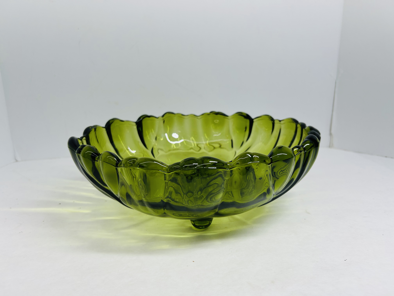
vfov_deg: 53.1
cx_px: 197
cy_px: 148
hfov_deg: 67.3
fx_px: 296
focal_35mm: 26
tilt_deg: -16.3
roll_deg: +2.1
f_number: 1.5
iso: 50
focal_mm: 5.7
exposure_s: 1/359
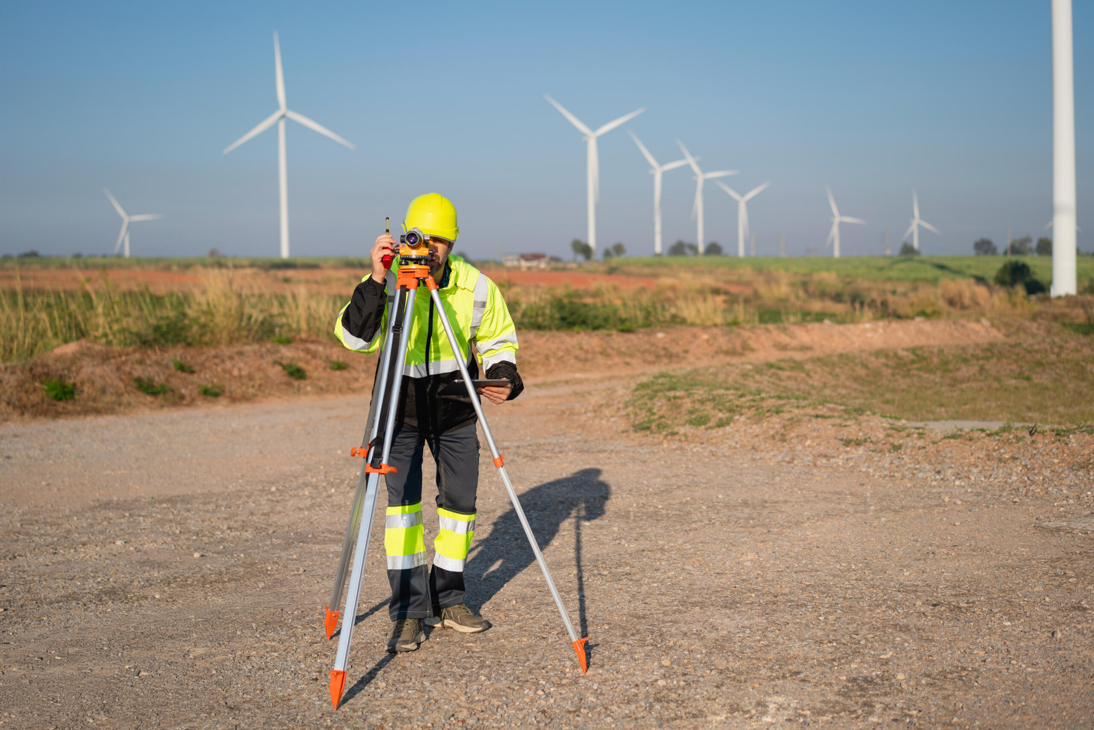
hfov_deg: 36.2
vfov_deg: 24.6
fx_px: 1672
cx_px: 547
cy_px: 365
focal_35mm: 55
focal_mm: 55
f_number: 2.5
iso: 125
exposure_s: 1/200
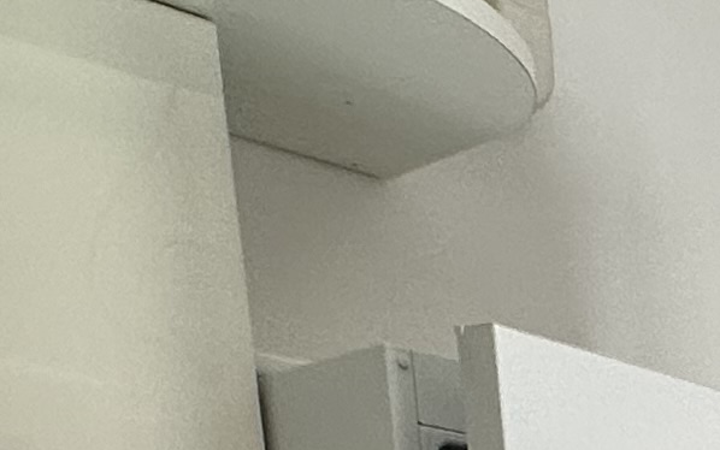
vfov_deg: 9.8
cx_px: 1483
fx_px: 1963
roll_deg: -1.3
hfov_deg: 15.8
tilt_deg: -13.9
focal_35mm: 100
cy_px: 1376
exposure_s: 1/99
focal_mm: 2.22
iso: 100
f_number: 2.2
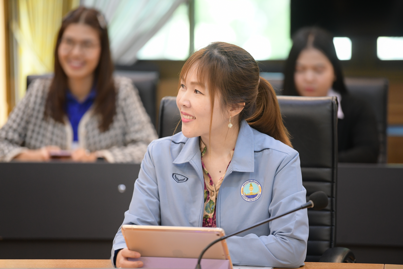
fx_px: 1959
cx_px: 202
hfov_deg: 11.7
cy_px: 134
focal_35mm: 175
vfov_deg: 7.8
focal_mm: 175
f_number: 2.8
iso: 1600
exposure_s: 1/100
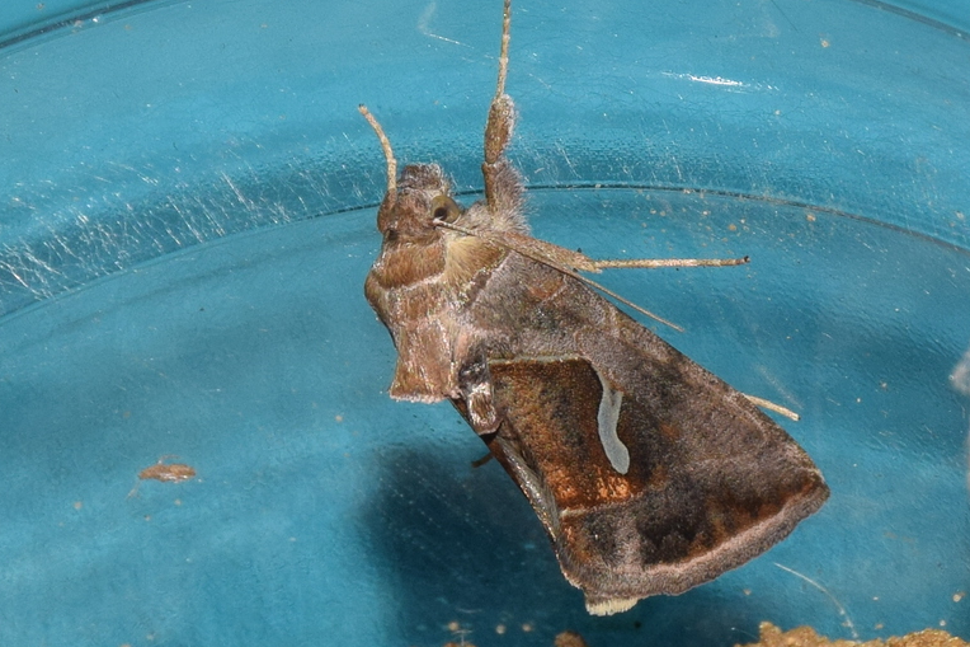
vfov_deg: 5.2
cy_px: 380
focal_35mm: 264
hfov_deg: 7.8
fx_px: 7111
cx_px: 555
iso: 400
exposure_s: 1/200
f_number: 14
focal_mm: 140
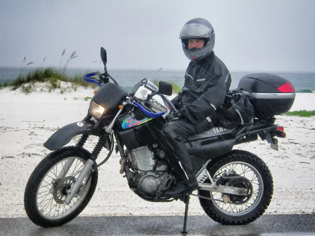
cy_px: 118
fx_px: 1046
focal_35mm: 115
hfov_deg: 17.1
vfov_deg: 12.9
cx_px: 158
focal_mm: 20.6
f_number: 5.2
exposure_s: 1/160
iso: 160
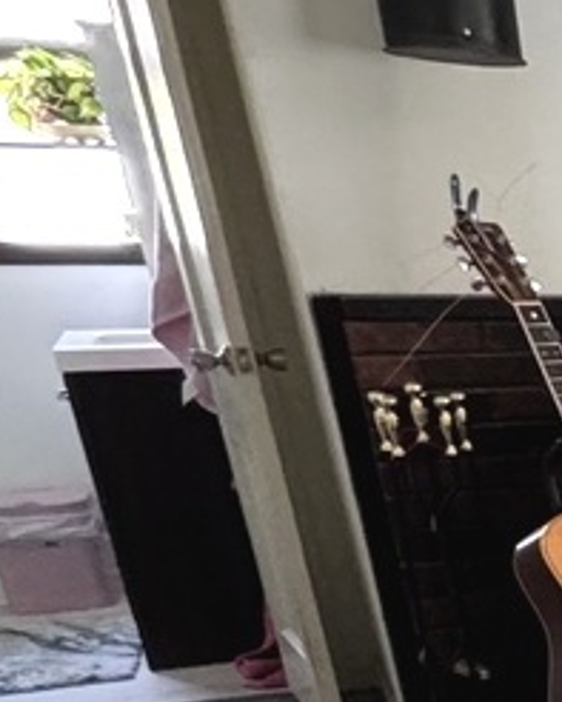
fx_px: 1662
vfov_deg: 22.6
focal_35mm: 80
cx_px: 1737
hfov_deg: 11.0
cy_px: 759
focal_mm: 2.22
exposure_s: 1/73
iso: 320
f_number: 2.2
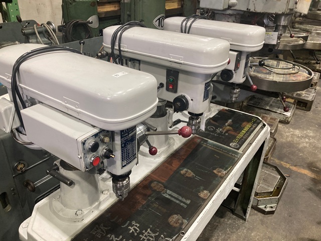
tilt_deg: -28.1
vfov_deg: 49.7
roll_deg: -2.3
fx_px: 260
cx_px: 160
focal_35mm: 28
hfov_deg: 63.4
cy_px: 120
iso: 125
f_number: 1.8
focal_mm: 3.99
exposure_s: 1/60
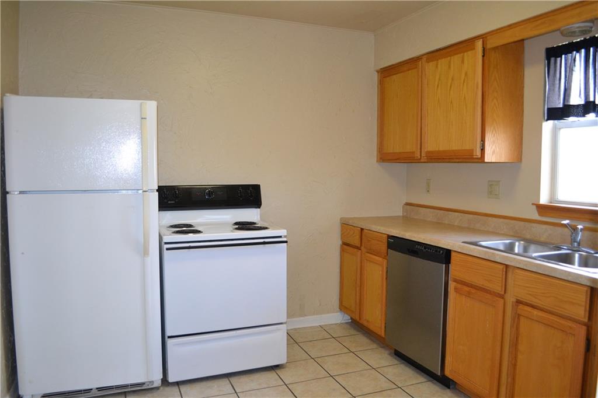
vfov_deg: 47.9
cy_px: 199
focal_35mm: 27
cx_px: 299
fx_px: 448
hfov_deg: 67.4
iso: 1100
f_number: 3.5
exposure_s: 1/60
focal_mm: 18
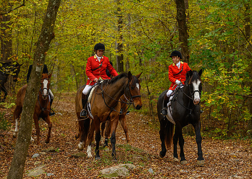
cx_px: 140
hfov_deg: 17.9
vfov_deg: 12.7
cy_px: 99
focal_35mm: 112
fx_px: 799
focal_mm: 97
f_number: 3.2
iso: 1250
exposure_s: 1/400
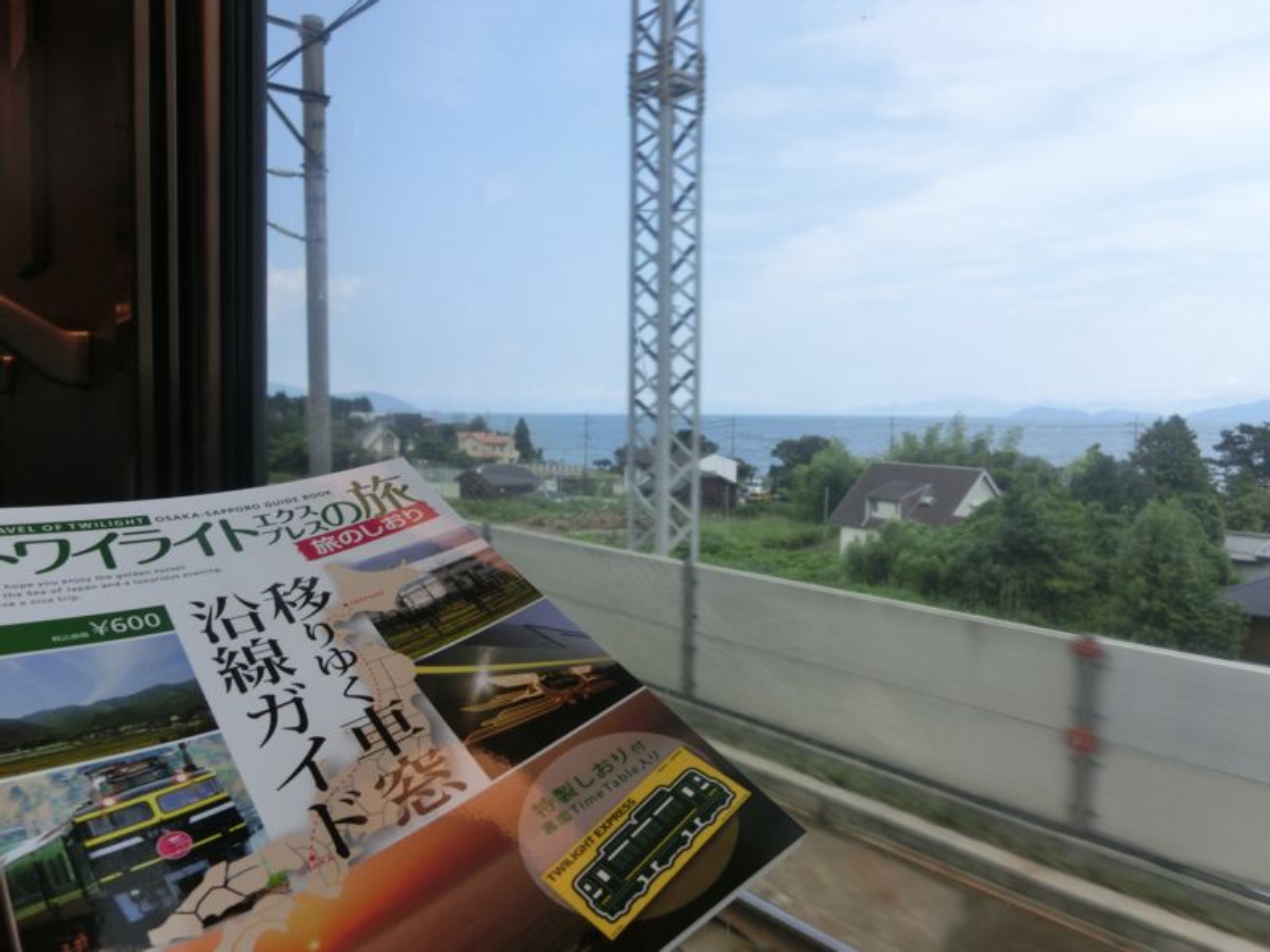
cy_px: 476
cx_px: 635
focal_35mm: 24
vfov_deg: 56.8
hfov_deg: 71.6
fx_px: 881
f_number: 3
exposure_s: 1/200
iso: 80
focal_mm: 4.24
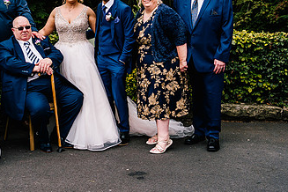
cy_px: 22
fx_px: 496
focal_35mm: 62
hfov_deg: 32.1
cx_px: 92
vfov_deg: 21.5
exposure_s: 1/500
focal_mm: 35
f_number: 4
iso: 200
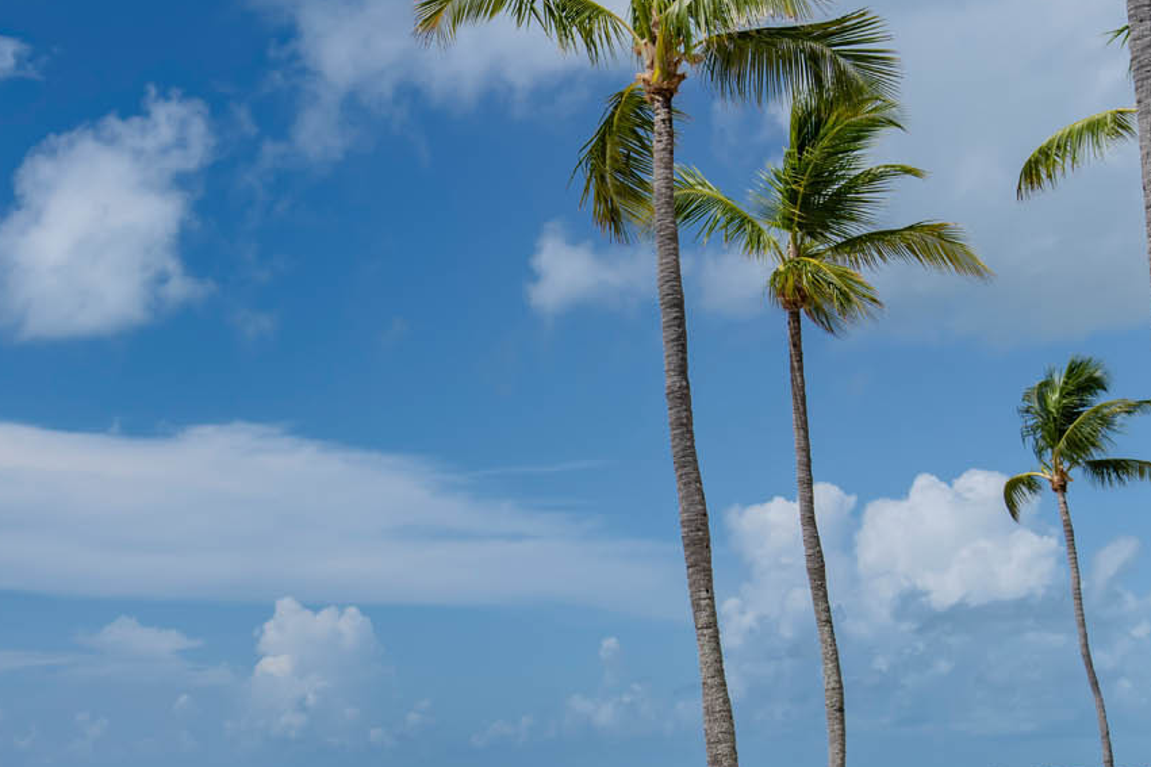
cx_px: 349
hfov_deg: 25.5
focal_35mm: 79
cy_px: 579
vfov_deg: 17.2
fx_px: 2525
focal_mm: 35
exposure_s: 1/640
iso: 100
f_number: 3.5
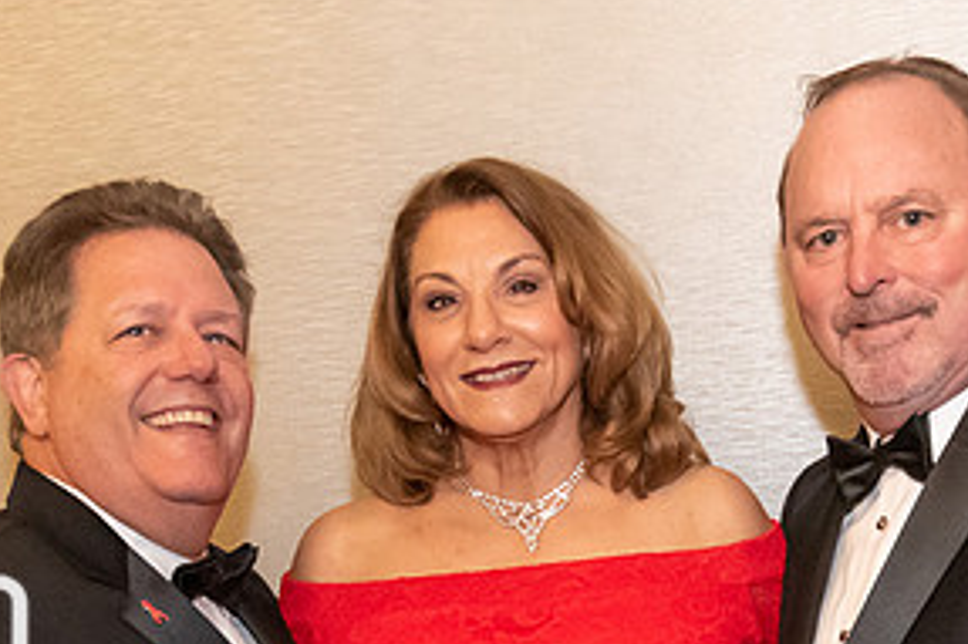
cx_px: 494
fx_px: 1747
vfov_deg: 20.1
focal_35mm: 65
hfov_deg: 31.0
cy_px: 686
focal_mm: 17
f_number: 3.5
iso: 4500
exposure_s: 1/60
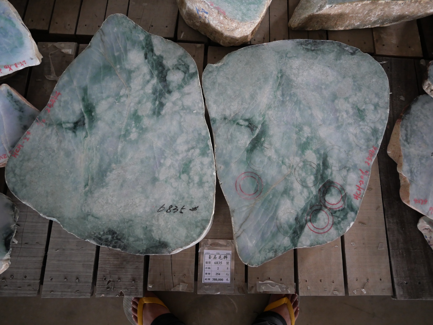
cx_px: 216
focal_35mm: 18
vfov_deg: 71.6
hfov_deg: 87.8
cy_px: 162
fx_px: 225
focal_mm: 9
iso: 1600
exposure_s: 1/125
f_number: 1.7
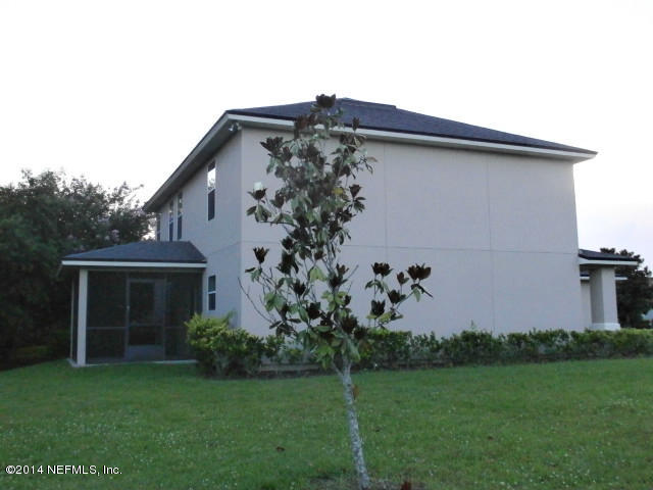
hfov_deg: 54.0
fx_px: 641
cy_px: 245
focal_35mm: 34
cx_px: 326
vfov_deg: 41.8
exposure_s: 1/400
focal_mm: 6
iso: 800
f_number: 3.4
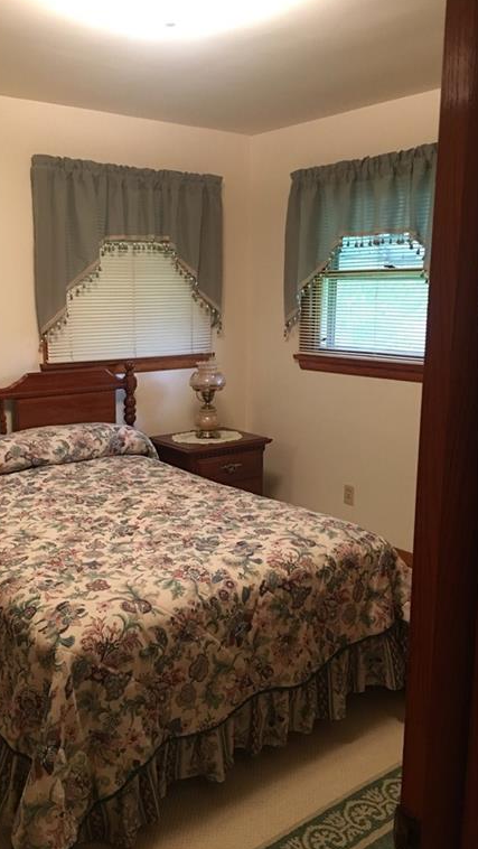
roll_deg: -0.7
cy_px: 422
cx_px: 163
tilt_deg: -9.2
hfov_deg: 36.4
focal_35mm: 32
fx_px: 720
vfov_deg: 61.0
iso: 100
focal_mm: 4.15
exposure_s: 1/15
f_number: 2.2
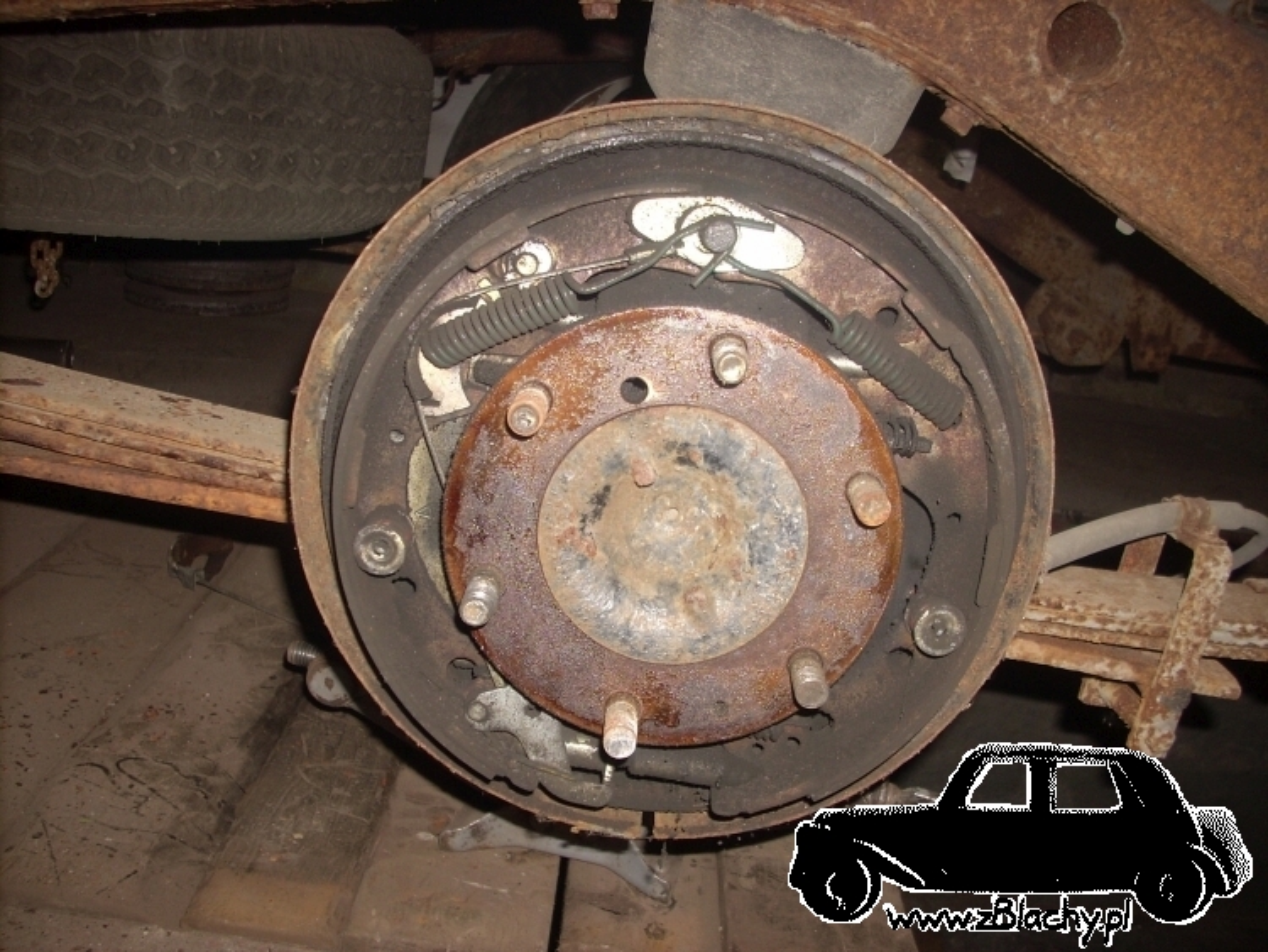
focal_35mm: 37
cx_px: 634
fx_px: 1356
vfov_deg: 38.7
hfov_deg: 50.1
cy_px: 476
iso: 64
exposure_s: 1/60
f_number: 2.8
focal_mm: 6.2
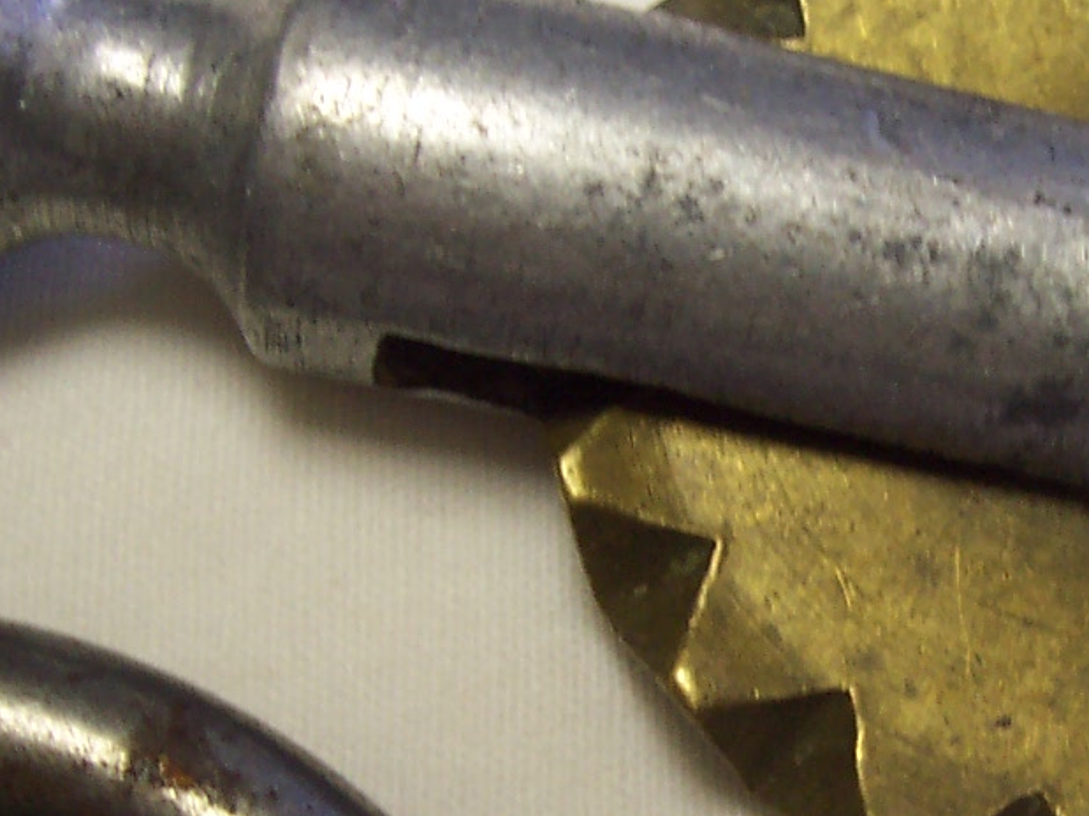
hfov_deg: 19.5
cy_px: 670
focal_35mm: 99
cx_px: 936
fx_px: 3114
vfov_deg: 14.8
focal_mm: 5.6
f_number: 2.8
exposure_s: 1/45
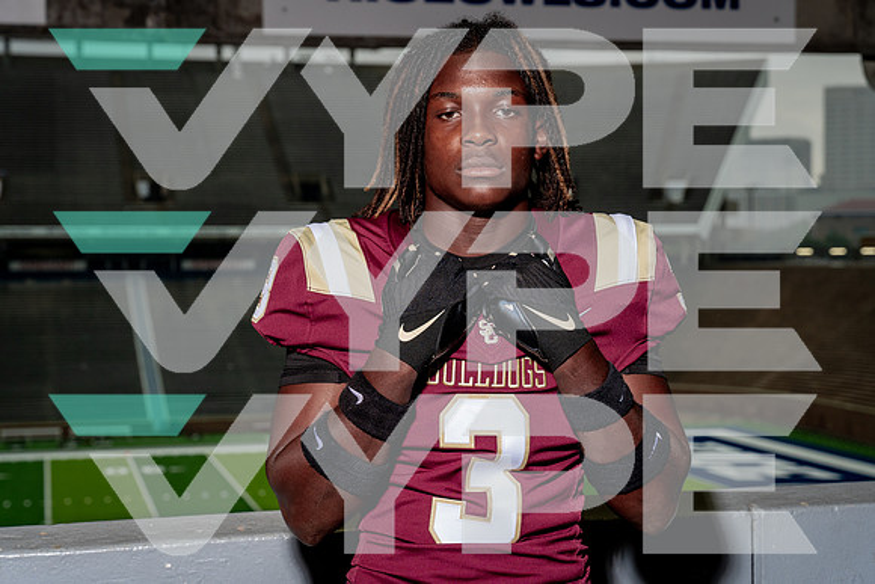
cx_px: 438
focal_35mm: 64
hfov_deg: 31.3
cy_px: 292
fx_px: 1564
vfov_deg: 21.1
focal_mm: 64
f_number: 6.3
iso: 640
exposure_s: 1/250
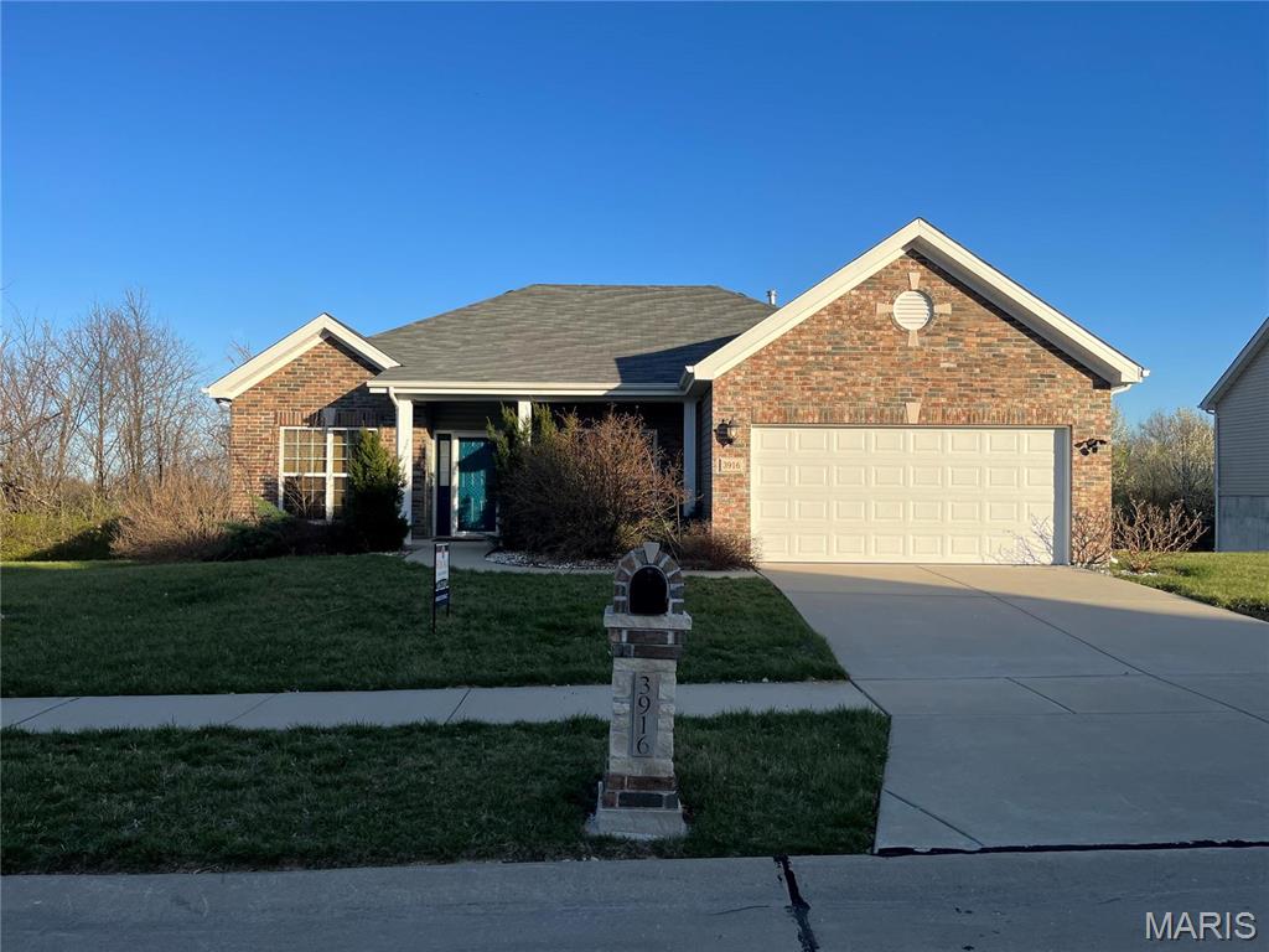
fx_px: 953
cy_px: 476
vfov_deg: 53.1
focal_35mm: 26
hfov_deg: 67.3
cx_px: 634
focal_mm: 5.1
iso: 50
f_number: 1.6
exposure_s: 1/2410
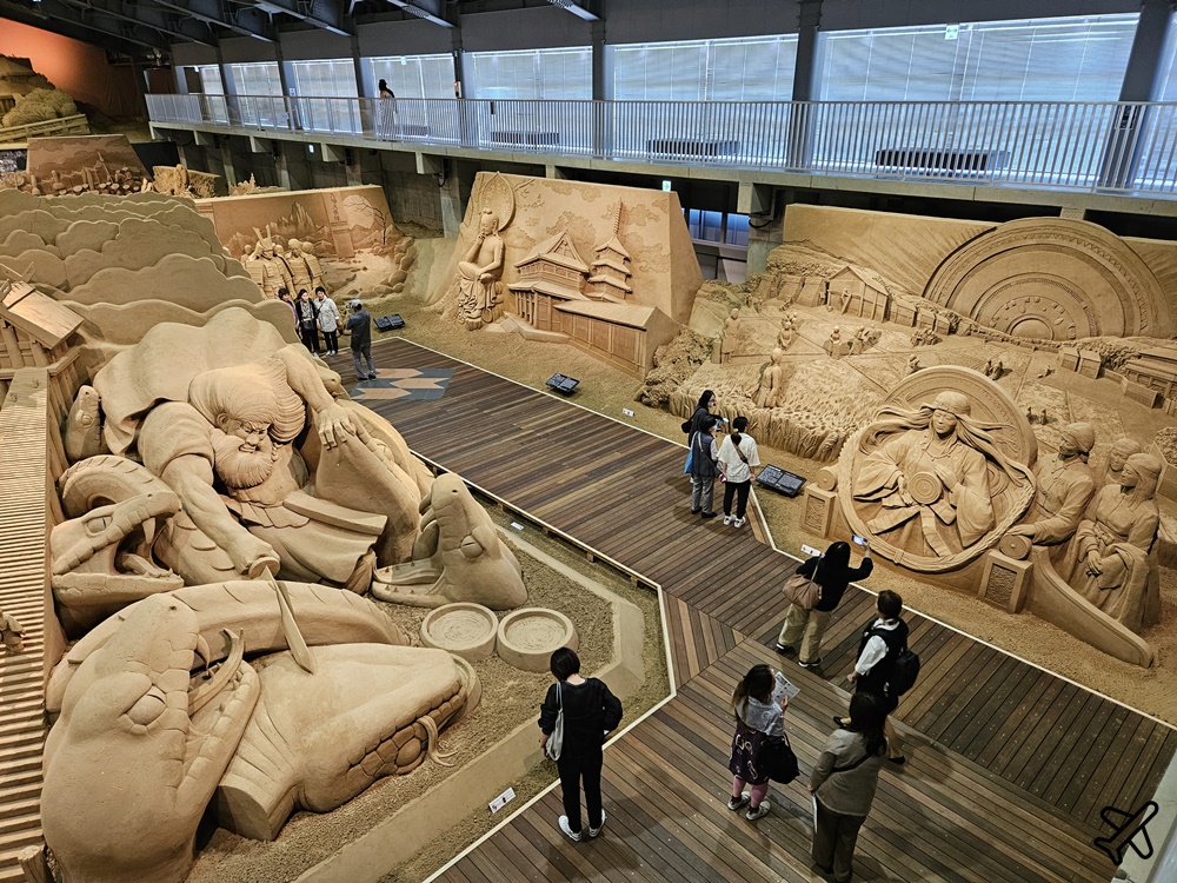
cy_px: 442
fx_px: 782
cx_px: 588
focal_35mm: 23
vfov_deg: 58.9
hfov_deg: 73.9
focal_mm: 5.4
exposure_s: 1/53
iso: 250
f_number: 1.8
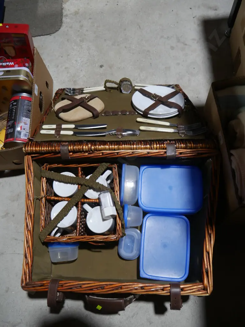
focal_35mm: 28
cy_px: 164
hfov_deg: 49.7
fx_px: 264
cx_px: 122
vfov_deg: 63.4
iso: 200
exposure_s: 1/60
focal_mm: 14
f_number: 3.5
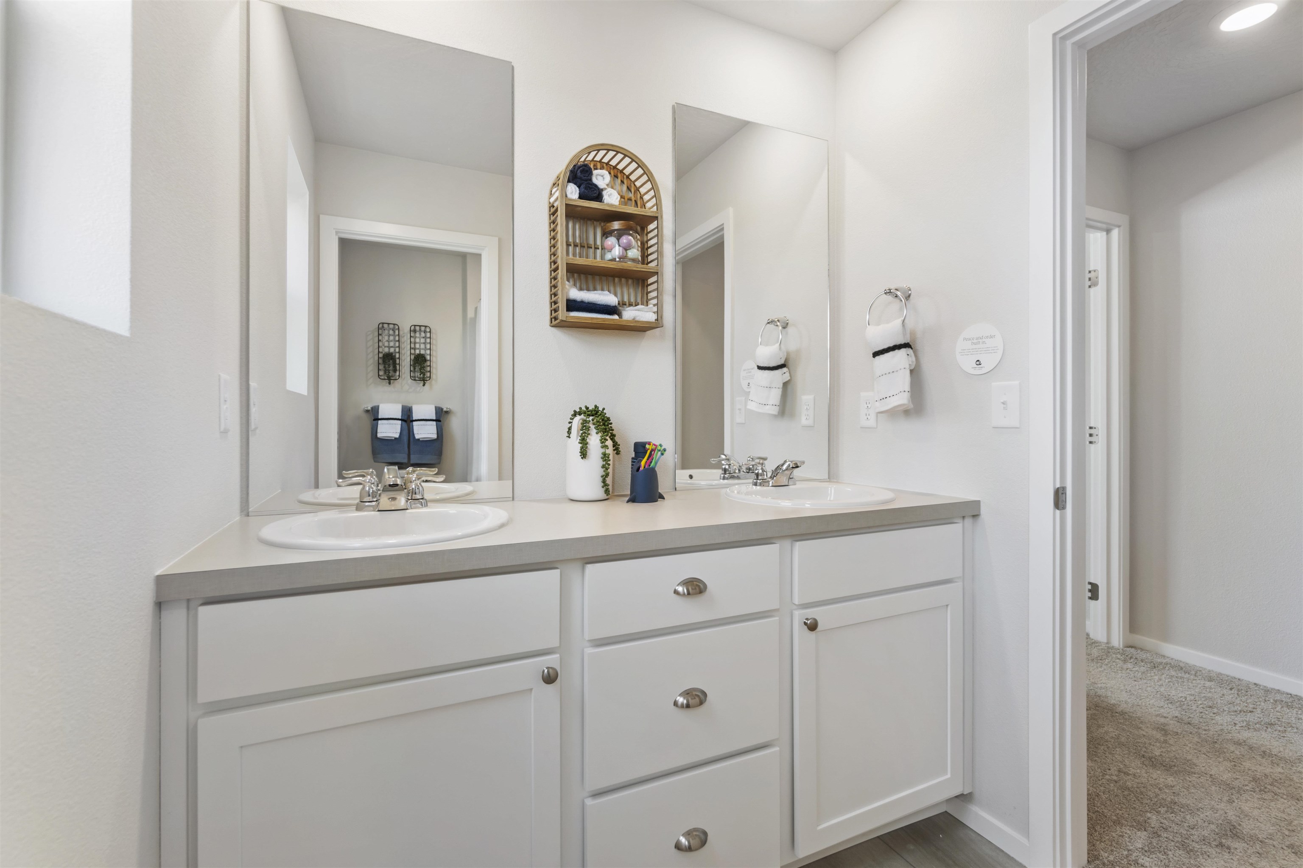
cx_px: 652
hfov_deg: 100.4
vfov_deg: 77.3
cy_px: 434
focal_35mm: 15
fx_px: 543
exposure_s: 1/30
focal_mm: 10
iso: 400
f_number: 4
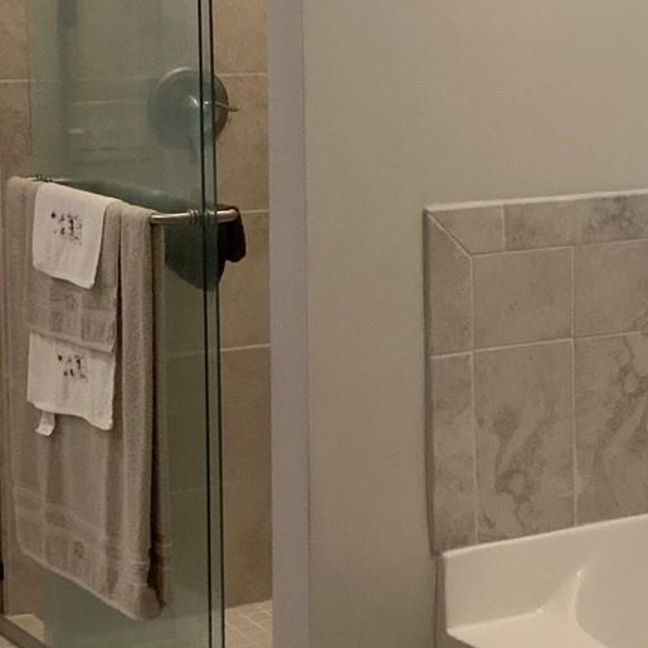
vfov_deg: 17.0
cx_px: 677
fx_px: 2160
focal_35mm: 102
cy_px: 229
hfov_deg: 16.6
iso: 125
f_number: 1.8
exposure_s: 1/60
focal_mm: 3
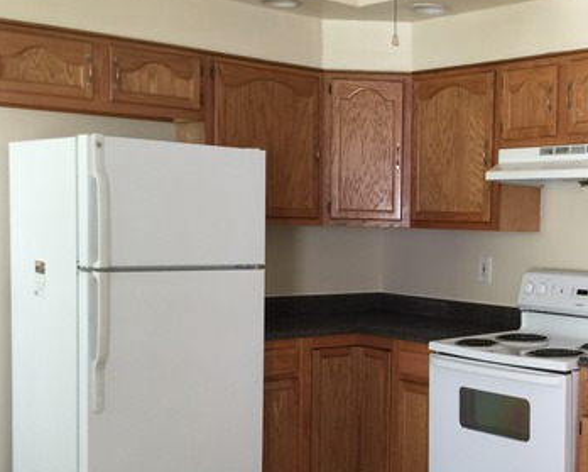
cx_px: 509
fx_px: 906
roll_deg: -1.0
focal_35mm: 52
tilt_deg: -6.1
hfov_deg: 34.3
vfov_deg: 29.0
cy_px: 299
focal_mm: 4.15
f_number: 2.2
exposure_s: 1/33
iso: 40
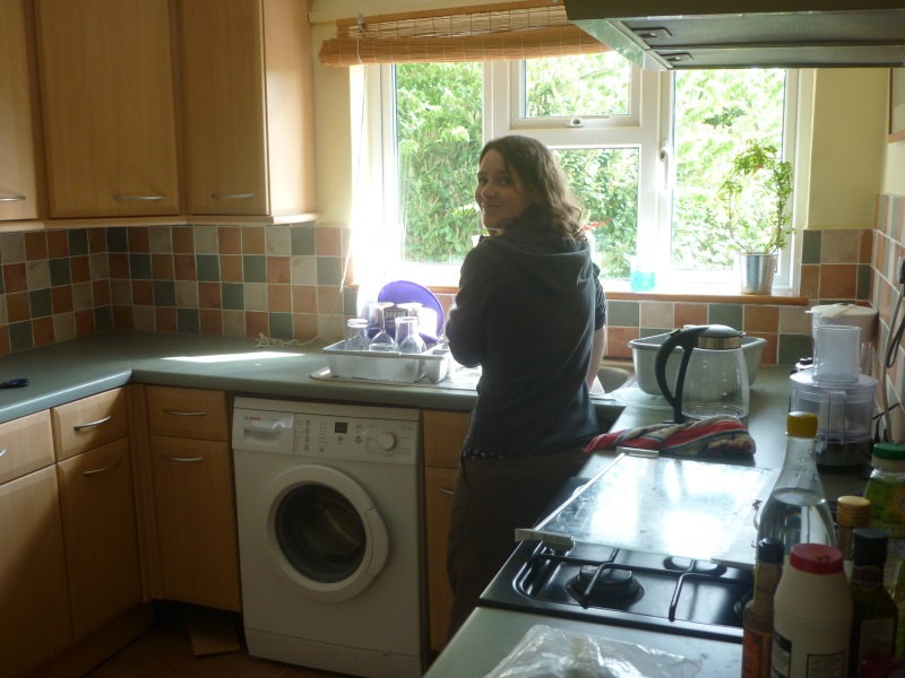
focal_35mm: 33
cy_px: 339
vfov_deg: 42.9
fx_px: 863
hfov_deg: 55.4
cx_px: 452
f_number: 2.8
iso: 80
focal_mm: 5.5
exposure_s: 1/50
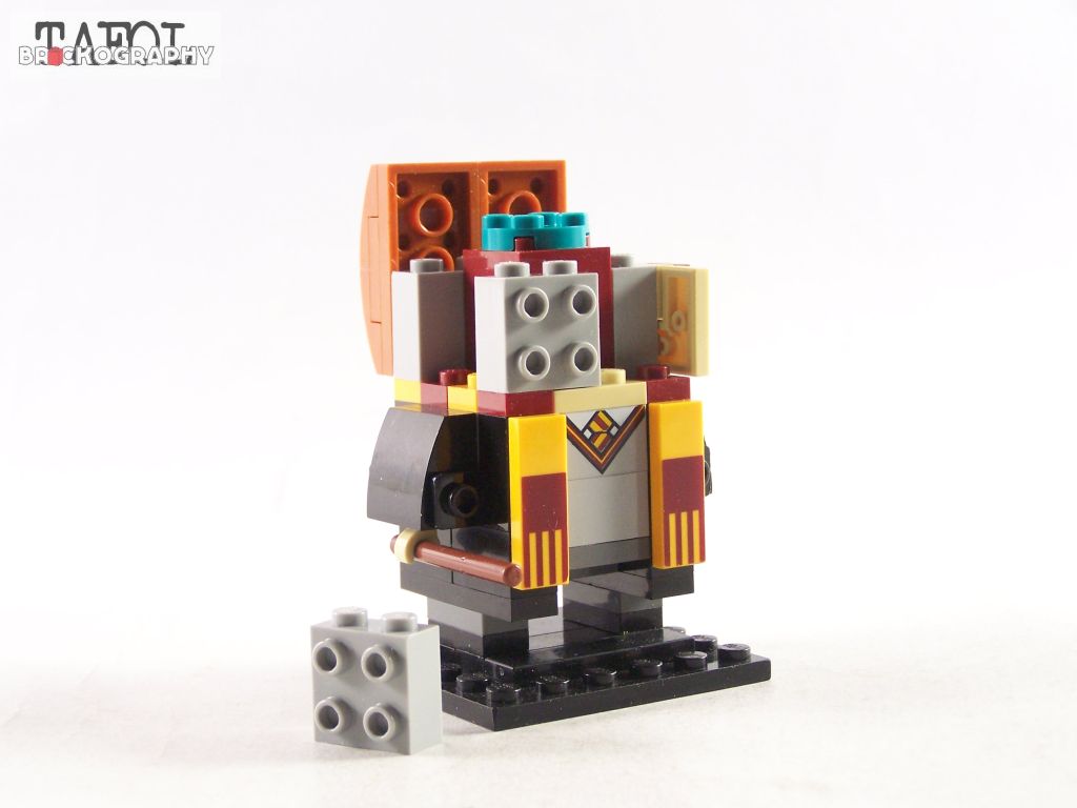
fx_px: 2147
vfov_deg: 21.3
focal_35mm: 69
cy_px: 404
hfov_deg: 28.2
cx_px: 538
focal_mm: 11.5
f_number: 3.2
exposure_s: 1/30
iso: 200
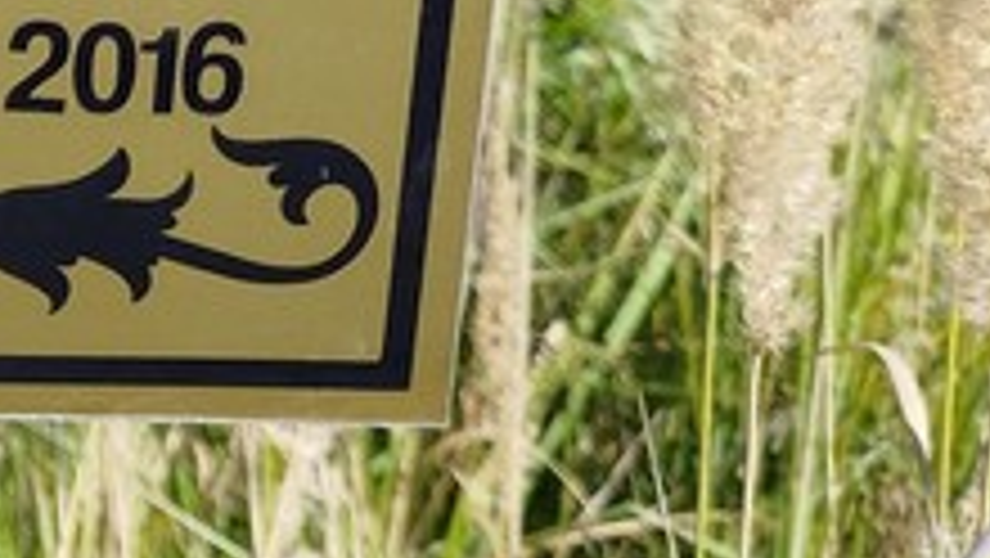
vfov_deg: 12.5
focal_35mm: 95
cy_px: -99
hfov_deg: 18.3
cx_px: -724
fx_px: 2495
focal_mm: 5.31
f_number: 1.7
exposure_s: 1/643
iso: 50
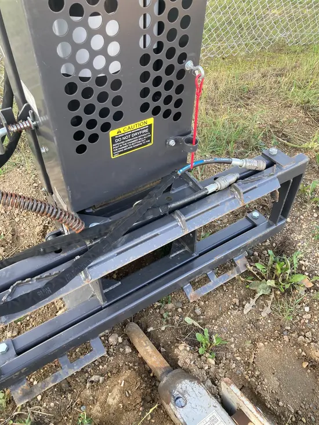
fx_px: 344
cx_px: 160
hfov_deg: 49.8
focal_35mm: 28
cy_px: 212
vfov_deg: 63.4
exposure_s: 1/121
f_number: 1.8
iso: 50
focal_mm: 3.99
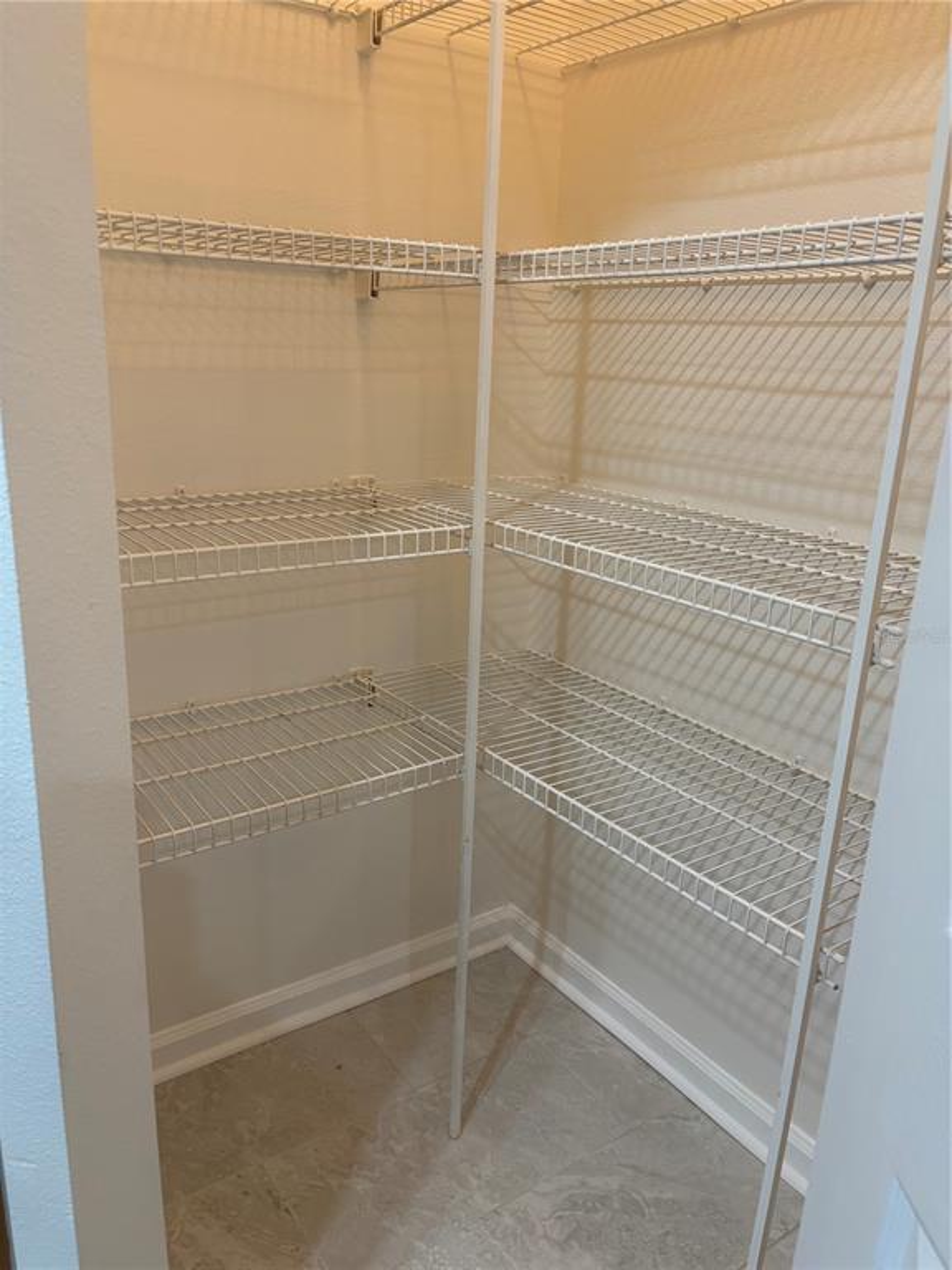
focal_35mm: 26
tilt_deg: -17.7
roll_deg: -4.7
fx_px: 953
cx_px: 476
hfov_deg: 53.1
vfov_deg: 67.3
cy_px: 635
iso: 200
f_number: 1.6
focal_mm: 5.96
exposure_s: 1/60
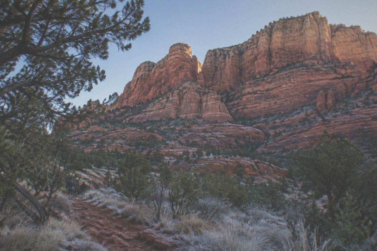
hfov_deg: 54.4
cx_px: 188
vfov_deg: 37.8
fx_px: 366
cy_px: 126
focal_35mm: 35
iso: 500
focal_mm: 35
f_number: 10
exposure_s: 1/320
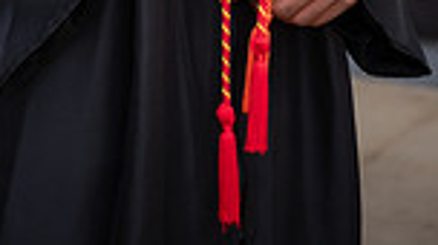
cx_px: 157
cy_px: -395
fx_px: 2088
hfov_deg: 12.0
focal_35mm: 180
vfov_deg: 6.3
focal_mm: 58
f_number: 2.8
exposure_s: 1/250
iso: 200
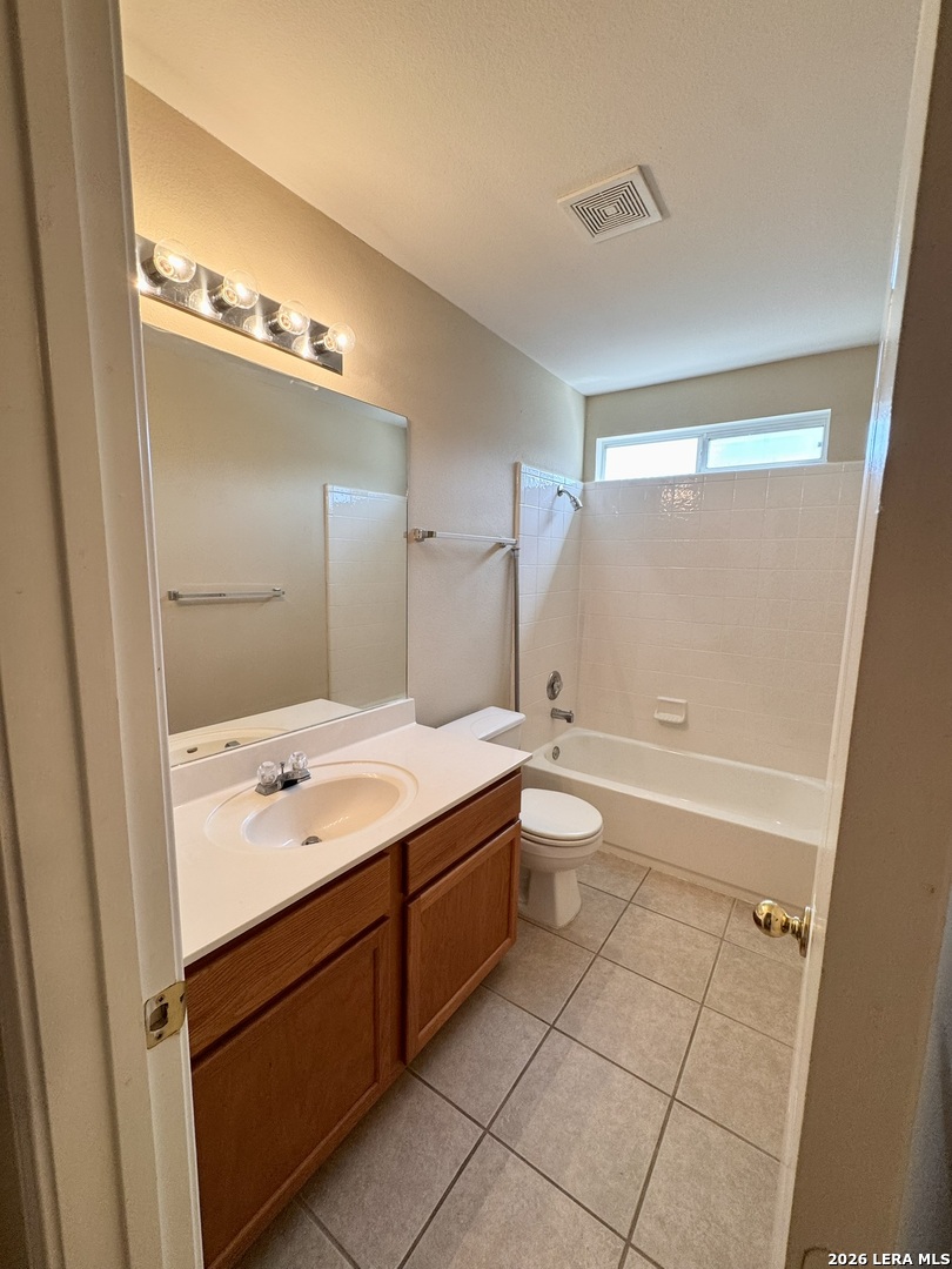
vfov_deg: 102.1
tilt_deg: -7.5
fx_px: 513
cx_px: 476
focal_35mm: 14
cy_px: 634
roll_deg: -1.2
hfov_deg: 85.7
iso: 125
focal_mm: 2.22
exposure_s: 1/120
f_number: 2.2
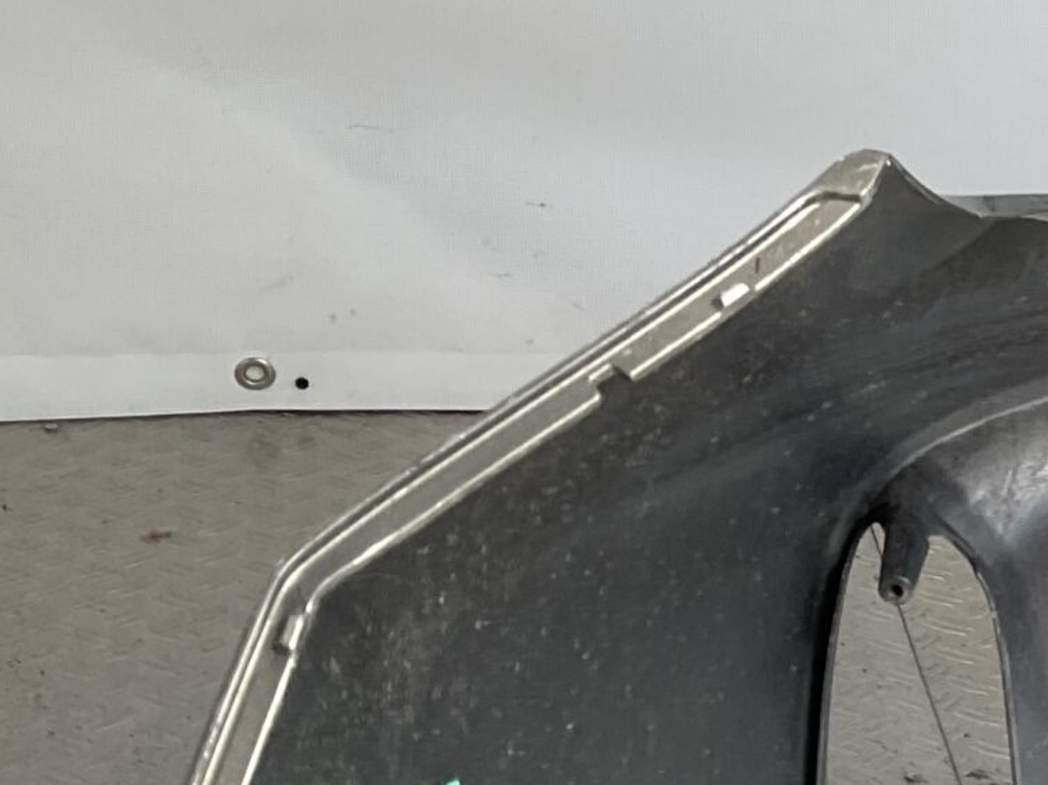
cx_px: 1749
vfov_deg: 14.9
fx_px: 2966
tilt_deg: -23.9
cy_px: 759
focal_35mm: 98
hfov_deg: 17.2
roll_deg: -14.9
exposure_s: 1/355
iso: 16
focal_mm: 3
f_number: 1.8
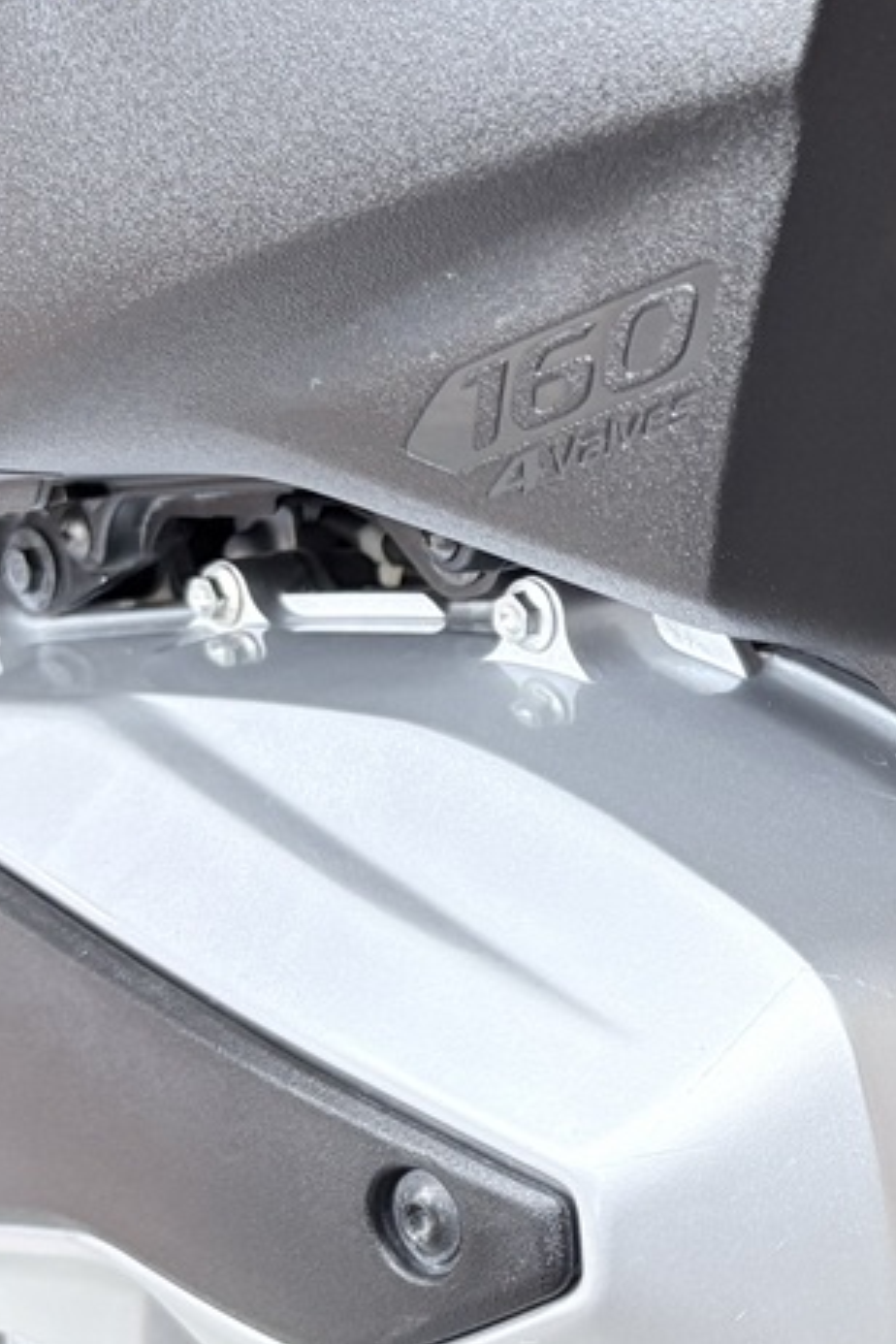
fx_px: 2800
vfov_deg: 26.9
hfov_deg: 17.2
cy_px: 794
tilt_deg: -2.6
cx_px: 1117
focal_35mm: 75
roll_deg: +12.6
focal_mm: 5.96
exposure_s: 1/60
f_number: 1.6
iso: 125
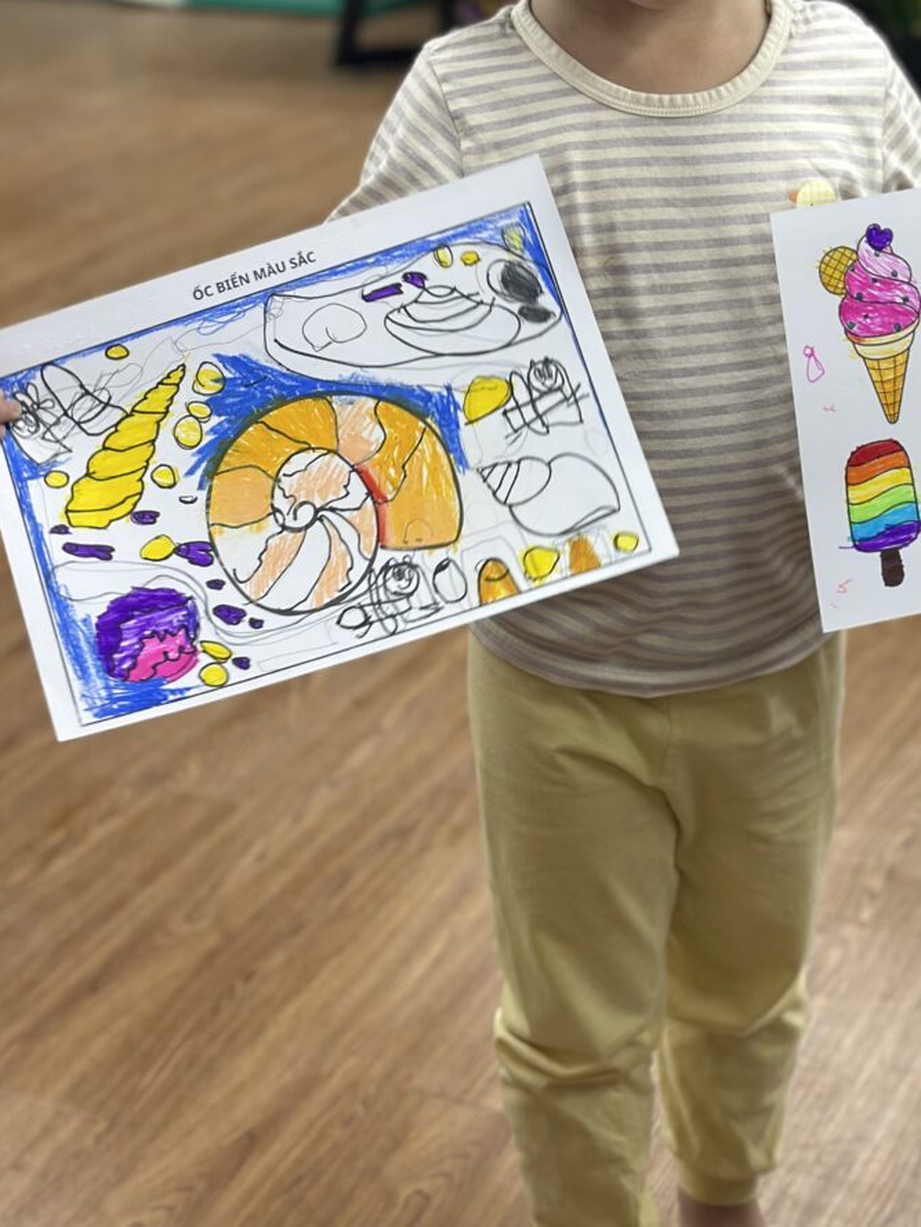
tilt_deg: -16.7
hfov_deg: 20.3
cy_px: 317
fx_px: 2554
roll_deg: -0.4
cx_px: 655
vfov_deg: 26.7
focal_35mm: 72
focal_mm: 6.86
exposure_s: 1/129
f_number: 1.78
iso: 64
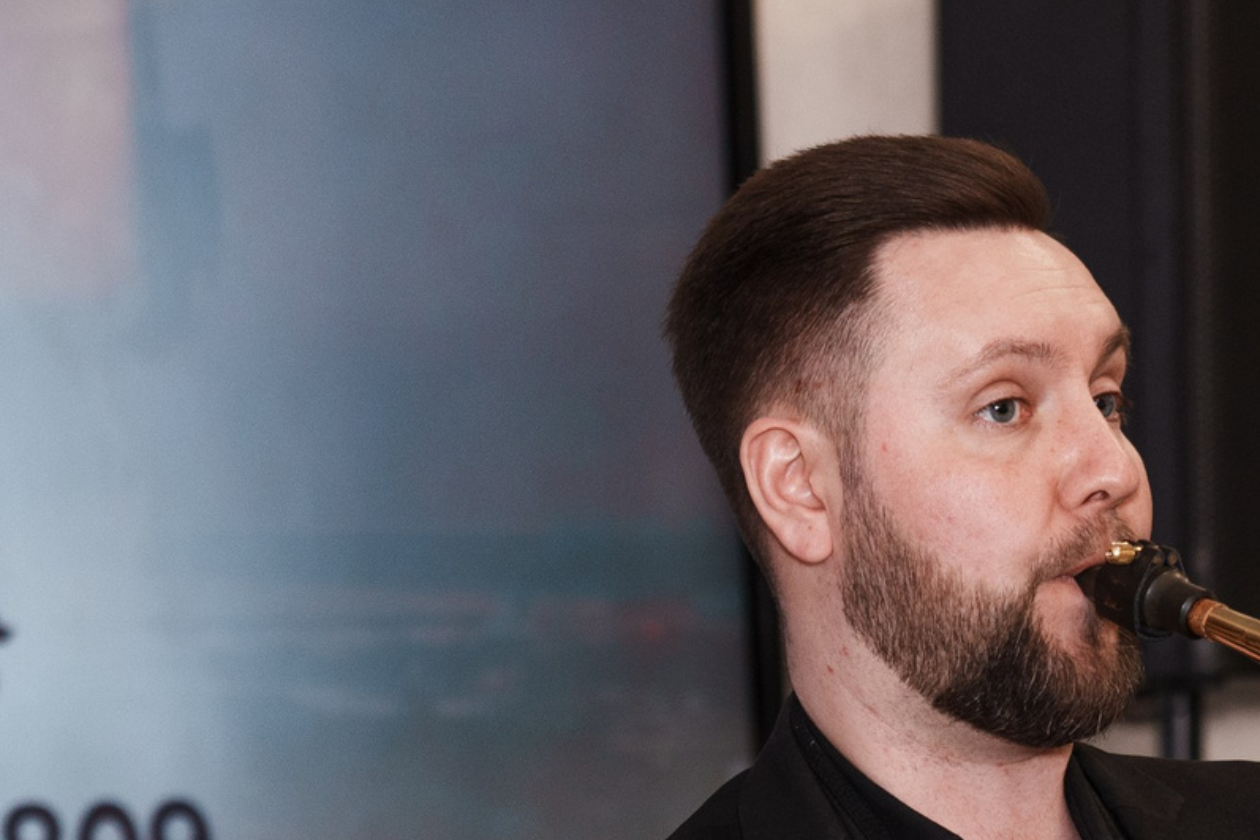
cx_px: 860
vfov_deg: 5.7
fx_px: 8433
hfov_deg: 8.5
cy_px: 1165
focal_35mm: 241
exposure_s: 1/160
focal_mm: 75
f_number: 3.2
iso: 500
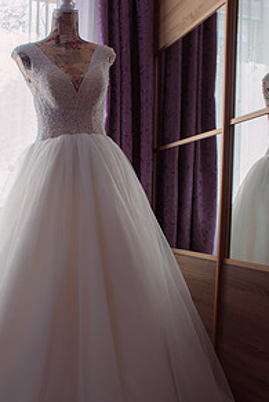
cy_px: 252
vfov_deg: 51.3
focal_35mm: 37
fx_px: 414
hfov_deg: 35.2
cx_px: 68
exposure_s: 1/160
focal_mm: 24
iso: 400
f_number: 6.3
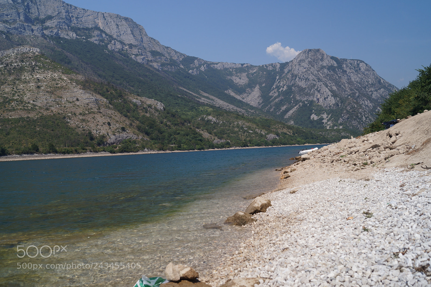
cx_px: 216
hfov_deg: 62.0
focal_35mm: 30
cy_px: 144
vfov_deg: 43.5
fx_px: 359
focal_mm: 20
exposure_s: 1/200
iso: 100
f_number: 7.1
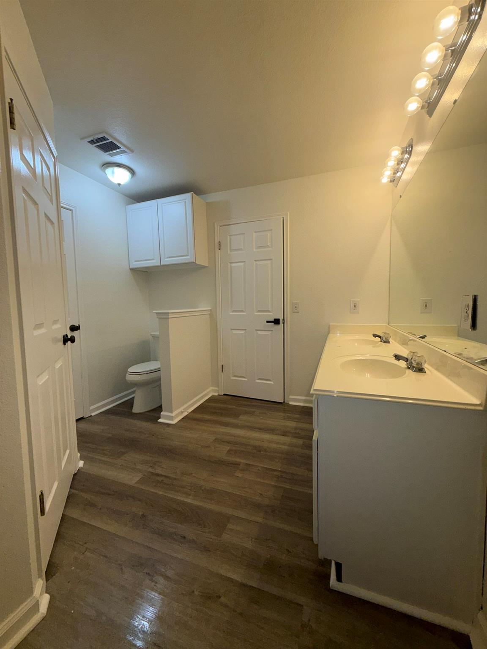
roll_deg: +0.8
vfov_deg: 102.1
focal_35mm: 14
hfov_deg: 85.7
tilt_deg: -3.8
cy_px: 324
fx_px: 263
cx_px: 244
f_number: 2.2
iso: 50
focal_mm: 2.22
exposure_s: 1/122
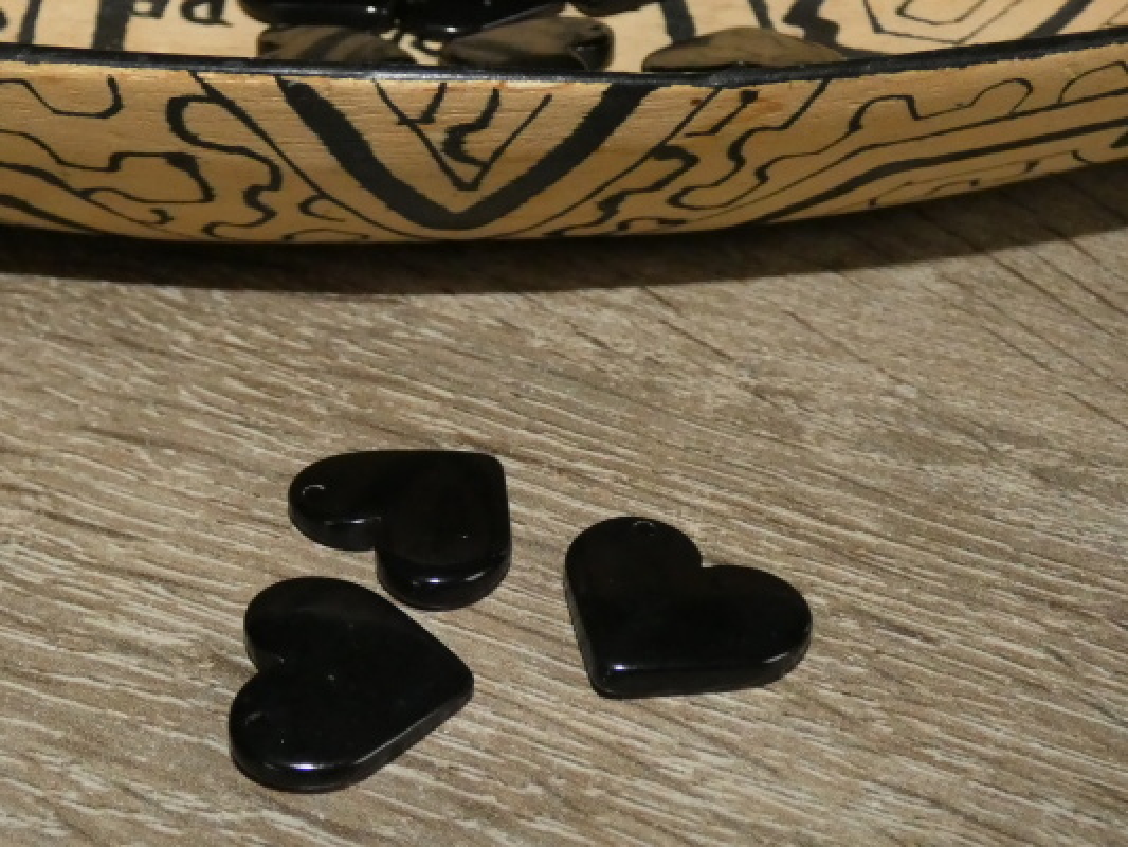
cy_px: 424
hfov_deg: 60.0
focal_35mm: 30
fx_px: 978
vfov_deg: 46.8
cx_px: 564
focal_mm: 5.3
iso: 800
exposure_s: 1/125
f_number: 3.3
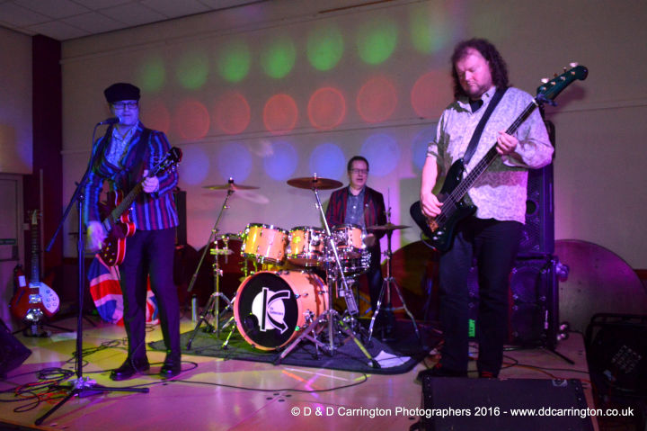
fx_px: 539
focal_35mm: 30
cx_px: 324
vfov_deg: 43.5
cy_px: 216
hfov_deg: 62.0
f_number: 5
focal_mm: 20
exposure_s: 1/60
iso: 1600
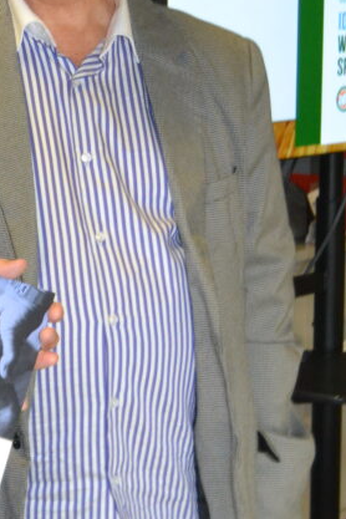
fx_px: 1851
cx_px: -85
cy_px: 123
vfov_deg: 15.9
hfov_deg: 10.5
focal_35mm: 128
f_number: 4.2
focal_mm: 31
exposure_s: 1/60
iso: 1250
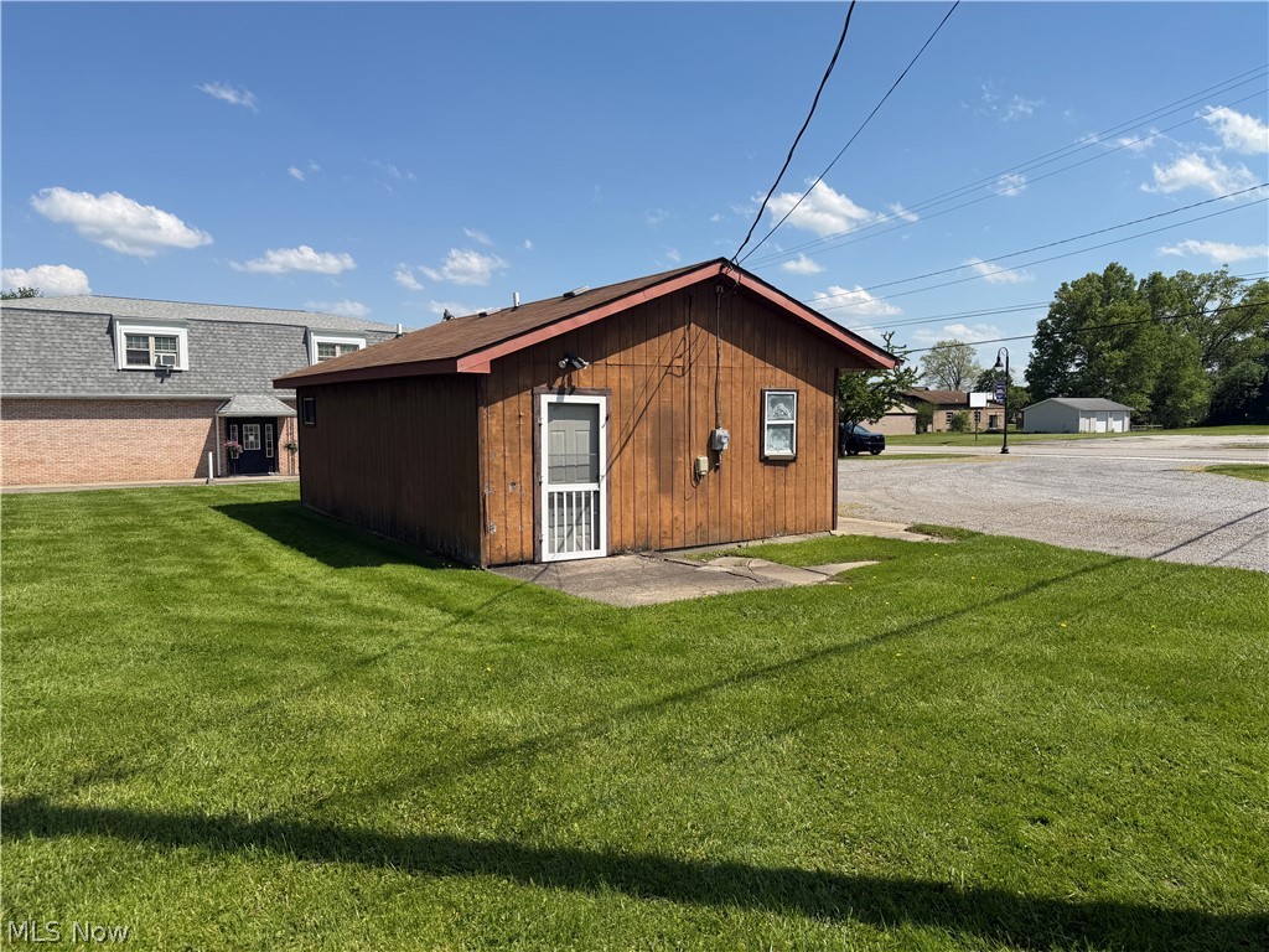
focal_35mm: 24
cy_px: 476
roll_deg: +0.4
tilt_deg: -3.7
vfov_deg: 56.8
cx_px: 634
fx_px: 880
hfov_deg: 71.6
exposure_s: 1/5714
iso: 80
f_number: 1.78
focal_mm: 6.76
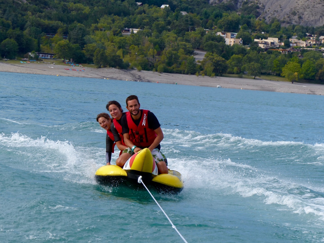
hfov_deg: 11.1
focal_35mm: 178
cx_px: 162
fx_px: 1666
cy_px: 122
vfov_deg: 8.3
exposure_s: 1/800
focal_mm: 32
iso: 100
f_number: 4
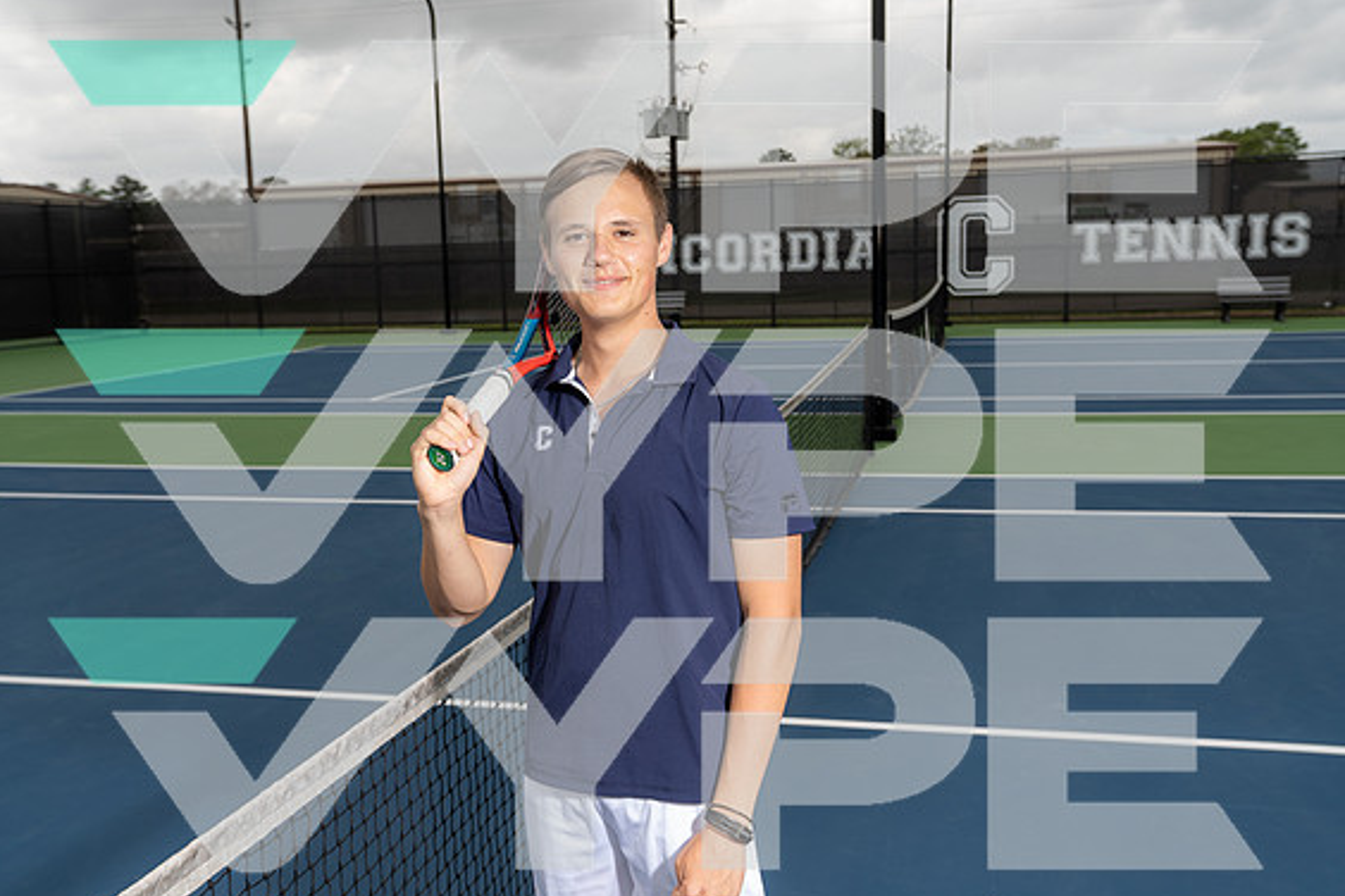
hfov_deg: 51.9
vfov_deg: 35.9
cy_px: 456
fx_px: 1382
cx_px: 663
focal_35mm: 37
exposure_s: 1/250
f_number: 5.6
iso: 100
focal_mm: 36
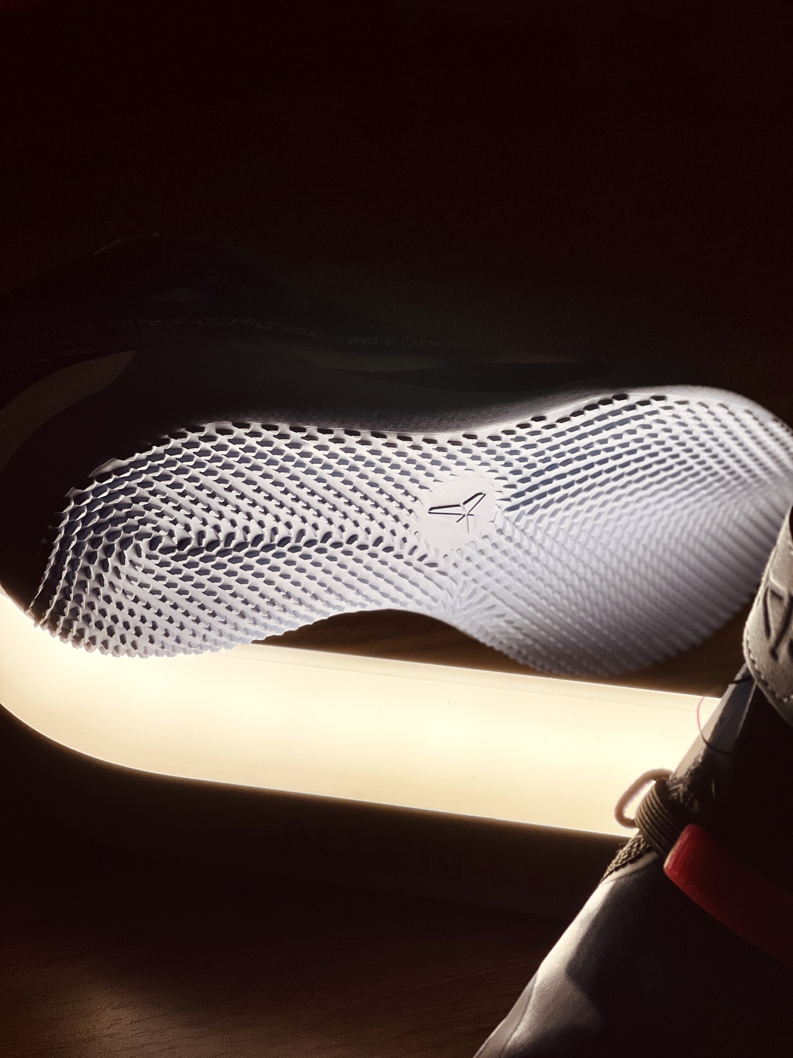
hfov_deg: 22.9
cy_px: 529
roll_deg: +2.9
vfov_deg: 30.3
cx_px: 396
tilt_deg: -33.0
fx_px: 1955
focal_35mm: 64
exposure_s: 1/121
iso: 40
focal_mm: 7.5
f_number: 2.2
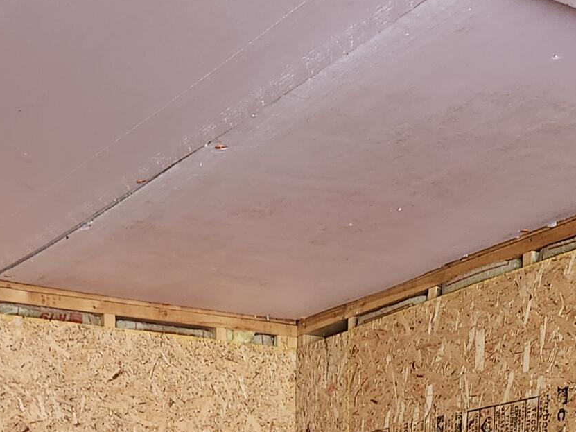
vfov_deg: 15.9
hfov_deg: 23.4
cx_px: 179
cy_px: 698
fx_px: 1381
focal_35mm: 83
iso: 640
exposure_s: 1/30
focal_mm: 5.54
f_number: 1.8
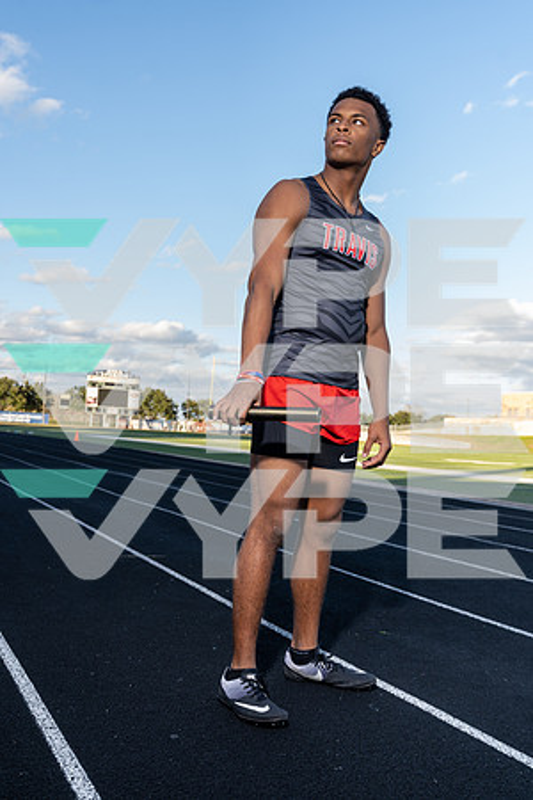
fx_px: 799
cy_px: 400
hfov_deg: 36.9
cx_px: 266
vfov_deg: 53.1
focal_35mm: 36
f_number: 5.6
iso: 250
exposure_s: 1/250
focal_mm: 36
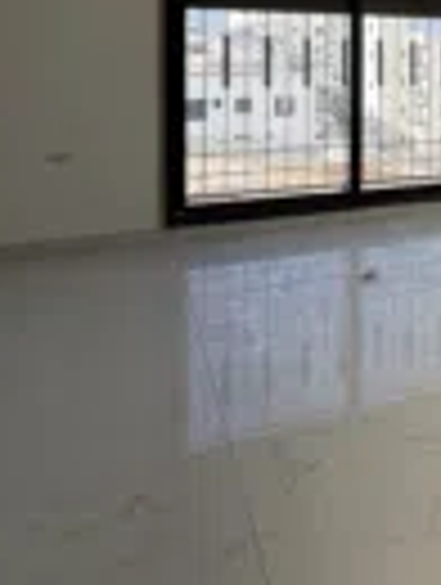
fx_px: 728
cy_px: 81
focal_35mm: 43
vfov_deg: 41.0
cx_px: 612
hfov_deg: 26.8
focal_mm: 2.22
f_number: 2.2
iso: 64
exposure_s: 1/230
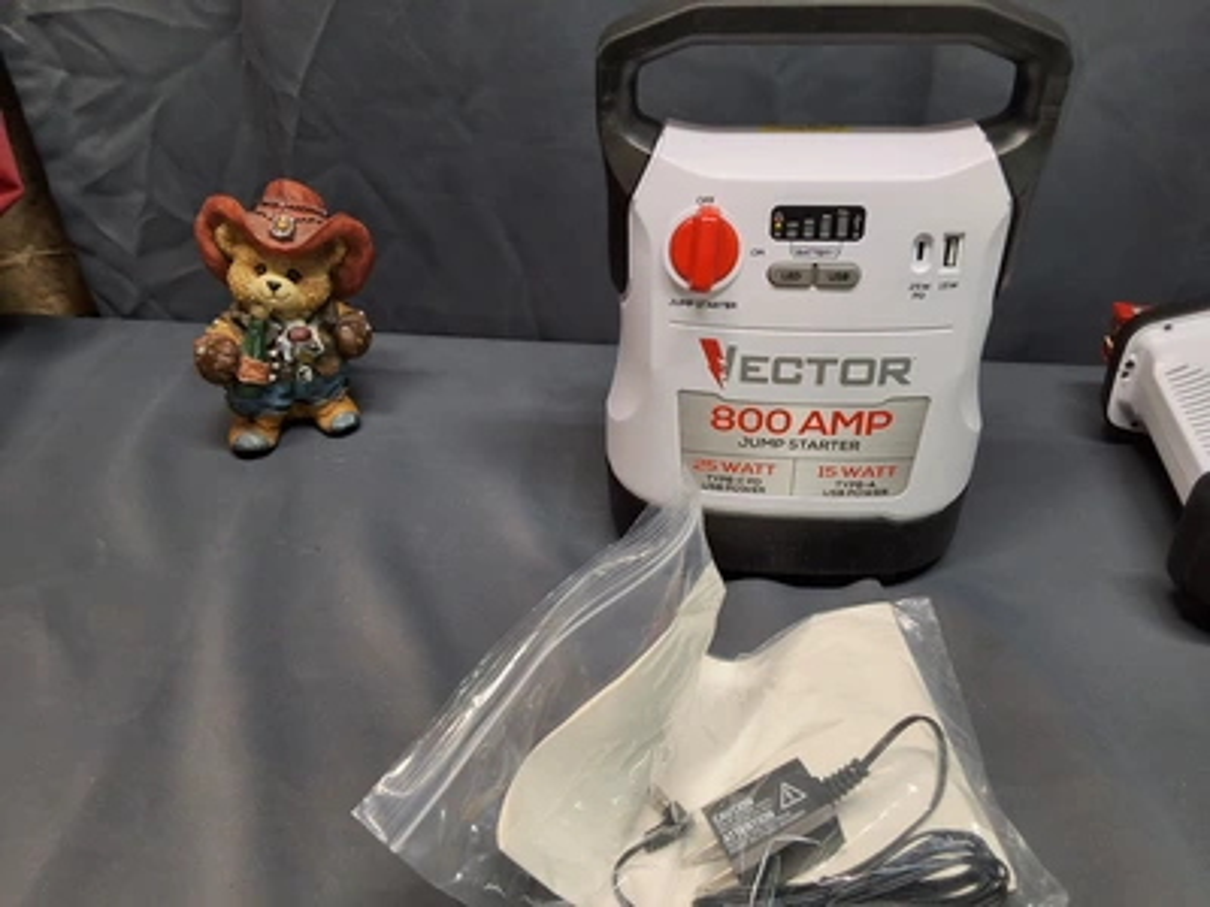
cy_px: 454
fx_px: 979
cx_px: 605
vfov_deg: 49.7
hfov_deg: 63.4
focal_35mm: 28
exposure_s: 1/40
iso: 125
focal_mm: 2.91
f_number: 1.9
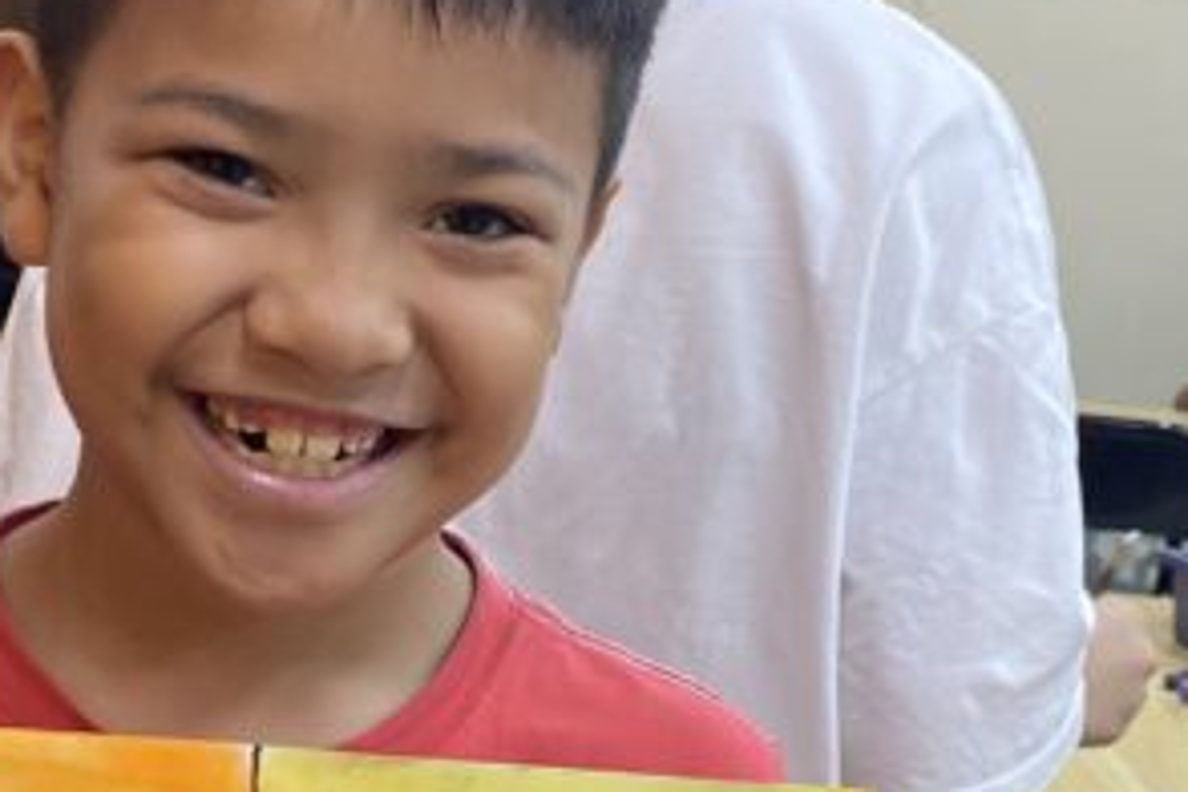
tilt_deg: -13.9
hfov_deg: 22.1
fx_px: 3036
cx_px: 481
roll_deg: -6.6
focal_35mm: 92
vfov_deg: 14.7
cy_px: 683
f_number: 1.8
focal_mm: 4.25
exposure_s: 1/100
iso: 80
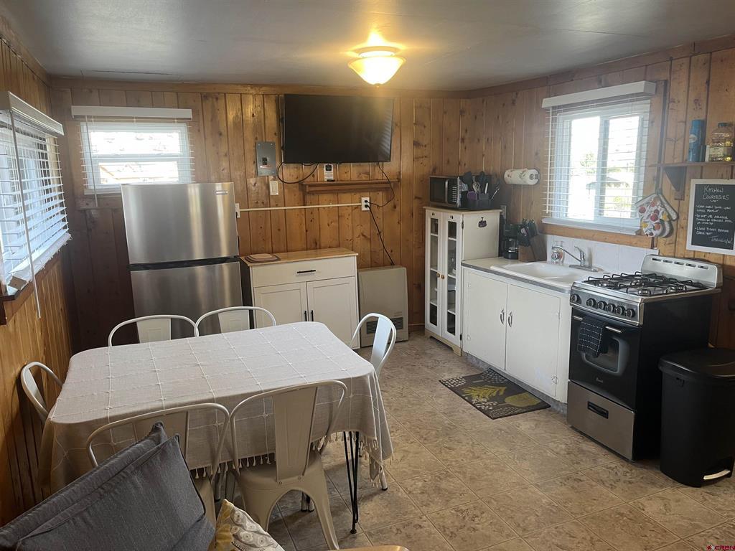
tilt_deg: -11.6
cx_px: 368
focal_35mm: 26
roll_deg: +1.5
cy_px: 276
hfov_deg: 67.3
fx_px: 552
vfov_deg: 53.1
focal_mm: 5.1
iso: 80
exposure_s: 1/60
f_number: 1.6
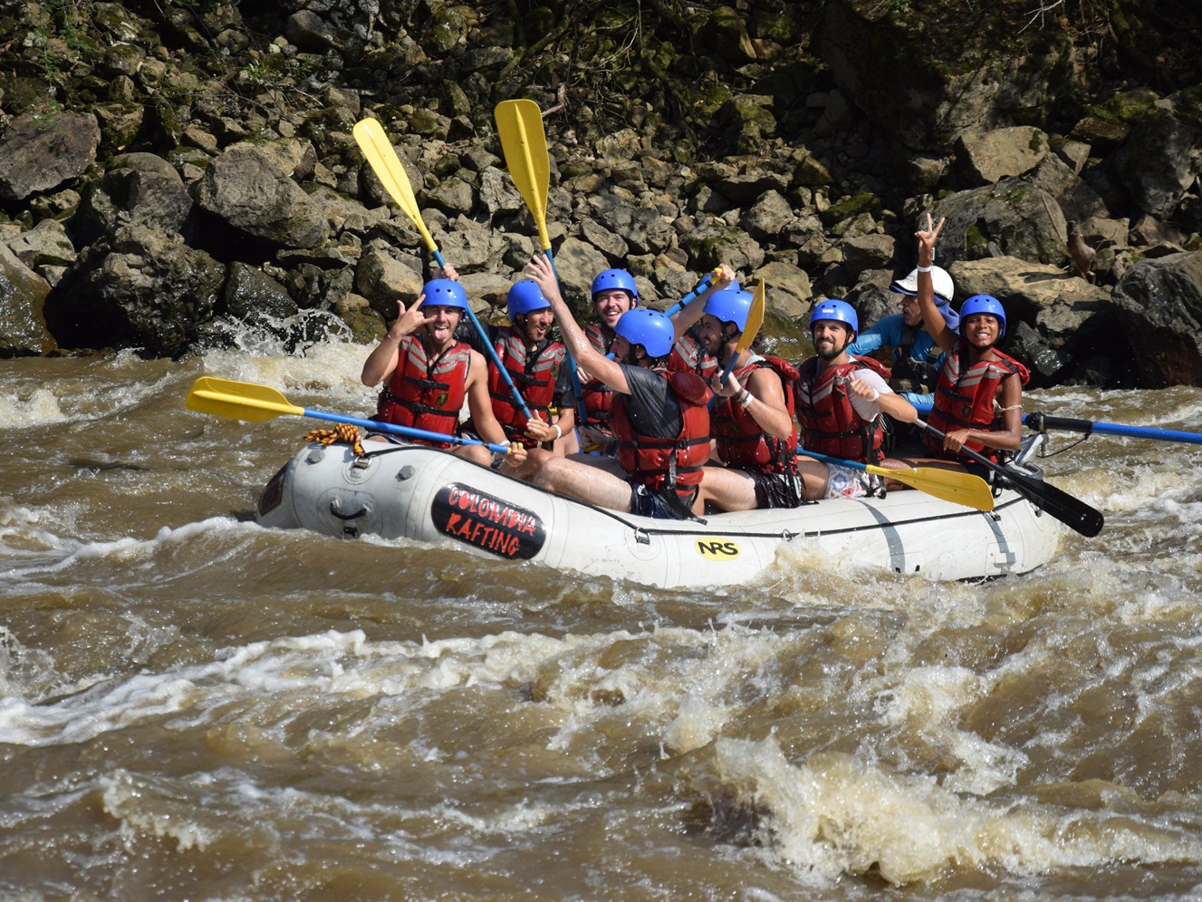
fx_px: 5208
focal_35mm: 150
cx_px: 629
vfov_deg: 9.9
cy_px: 451
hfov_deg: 13.2
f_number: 6.3
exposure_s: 1/1600
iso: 400
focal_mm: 92
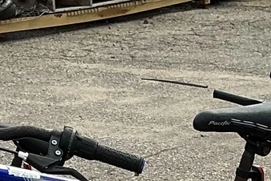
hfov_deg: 11.9
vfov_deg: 7.2
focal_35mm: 172
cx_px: 226
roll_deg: -3.4
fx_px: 1295
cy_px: 533
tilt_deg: -25.9
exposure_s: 1/1279
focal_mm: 3
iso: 25
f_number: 1.8
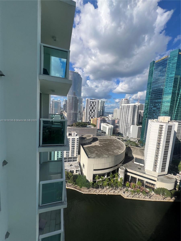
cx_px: 90
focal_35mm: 13
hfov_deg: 89.9
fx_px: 91
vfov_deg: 106.2
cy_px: 120
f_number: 1.8
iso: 32
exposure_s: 1/2421
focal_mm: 1.57
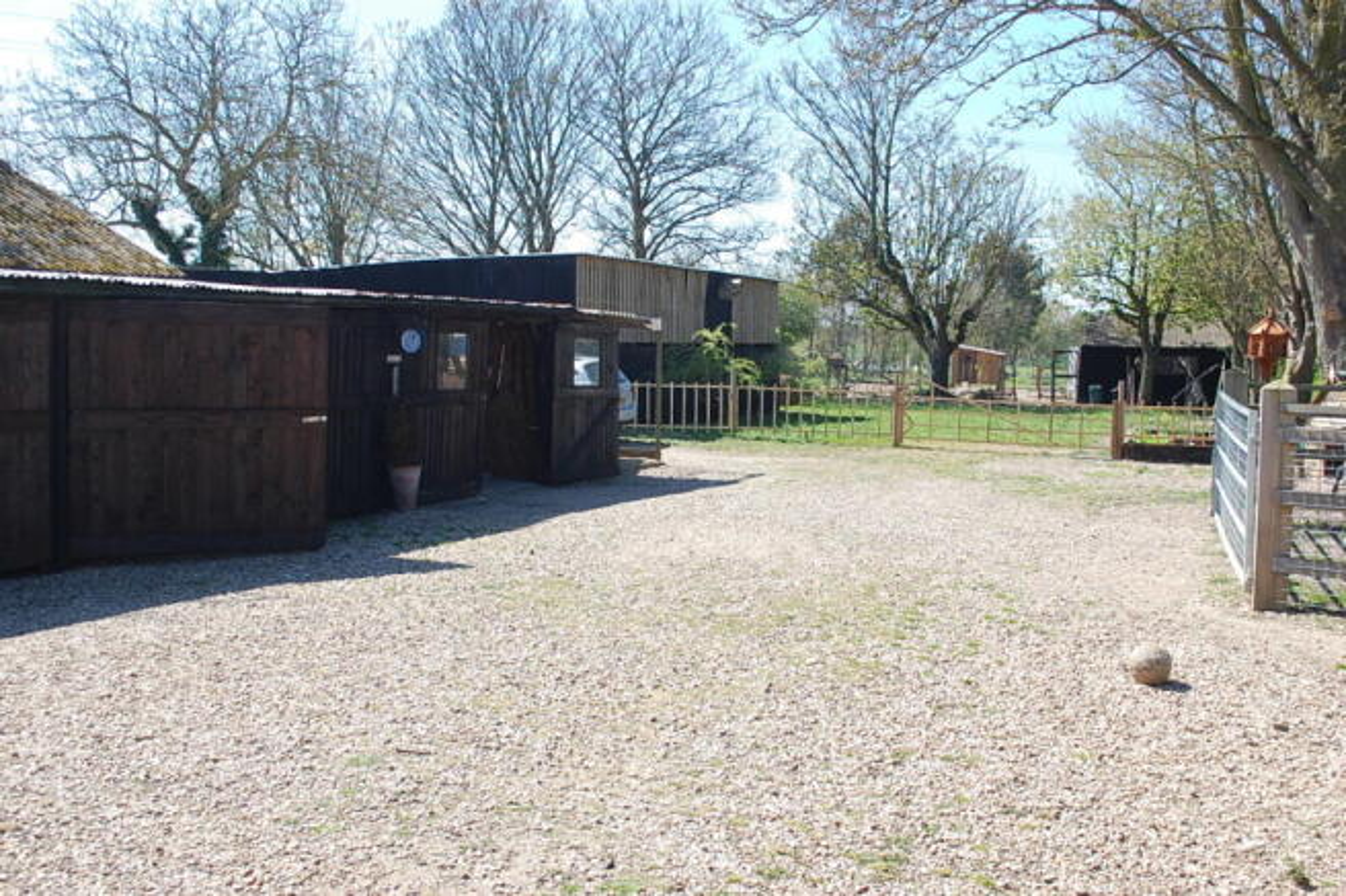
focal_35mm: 39
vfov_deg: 34.2
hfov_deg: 49.6
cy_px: 448
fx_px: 1458
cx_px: 673
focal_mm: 26
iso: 200
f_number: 7.1
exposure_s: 1/200
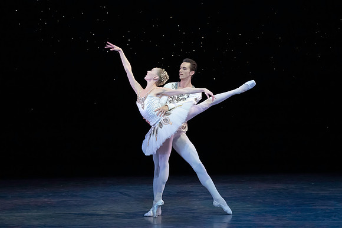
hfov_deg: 5.9
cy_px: 92
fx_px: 3333
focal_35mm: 351
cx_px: 190
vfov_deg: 3.9
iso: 20000
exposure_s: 1/400
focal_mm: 294
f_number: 11
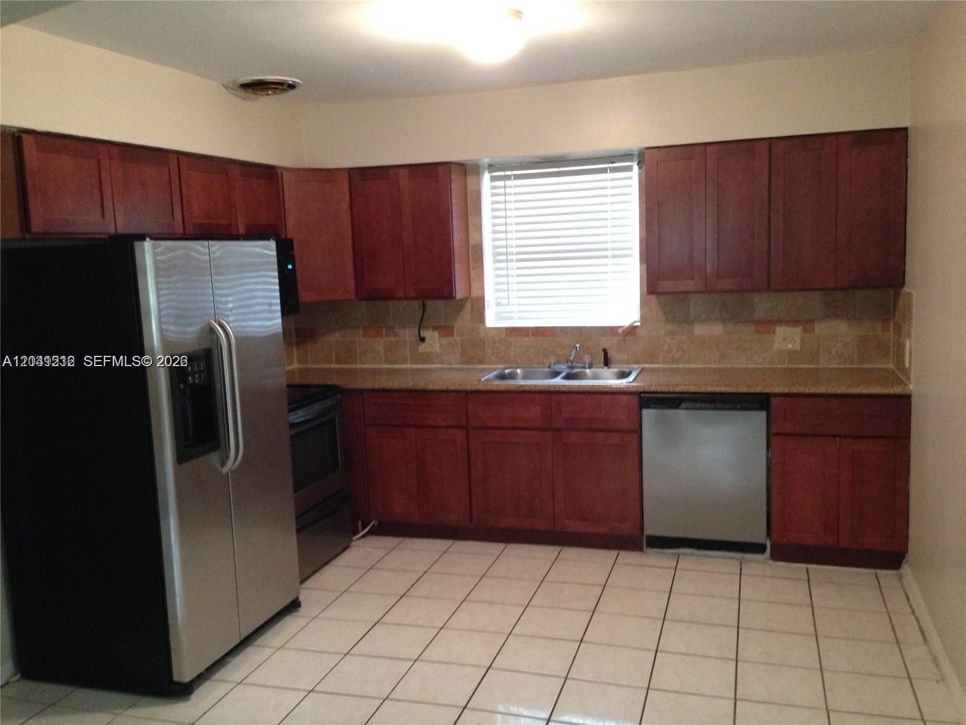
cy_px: 362
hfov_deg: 55.4
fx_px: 921
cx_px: 483
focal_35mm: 33
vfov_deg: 42.9
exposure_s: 1/15
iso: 400
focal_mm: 4.12
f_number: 2.4
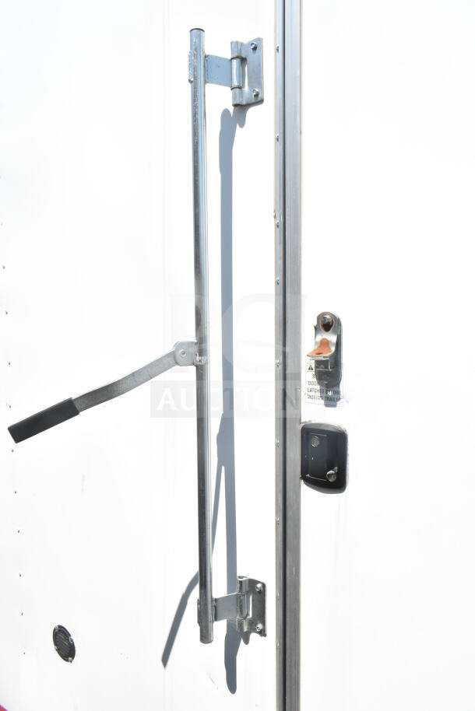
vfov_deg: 67.4
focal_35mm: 27
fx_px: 534
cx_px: 238
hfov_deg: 48.0
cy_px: 356
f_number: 14
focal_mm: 18
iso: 1600
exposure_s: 1/800
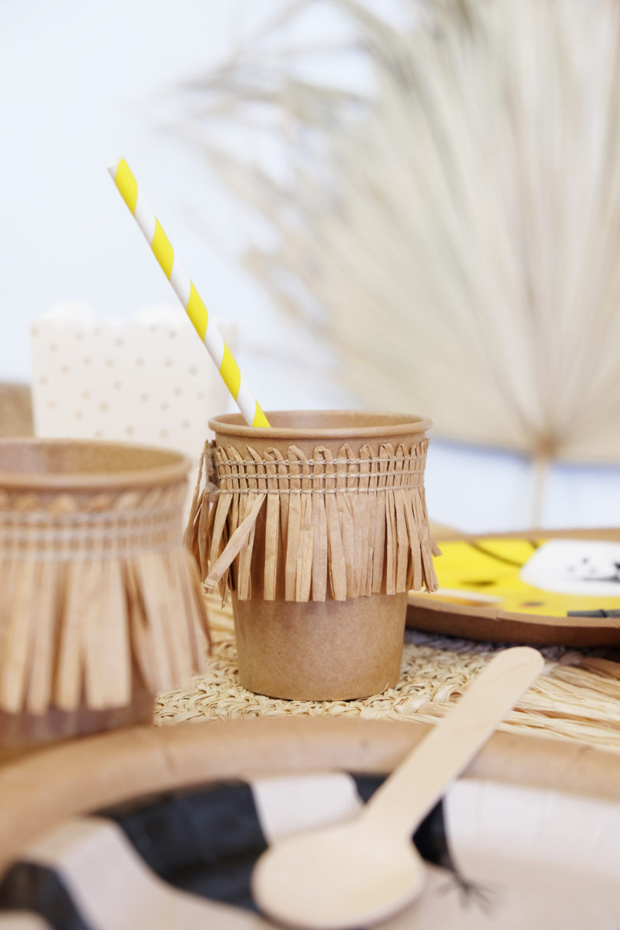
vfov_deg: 33.9
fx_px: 1524
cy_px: 465
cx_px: 310
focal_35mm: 59
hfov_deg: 23.0
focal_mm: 39
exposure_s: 1/30
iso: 320
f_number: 3.6
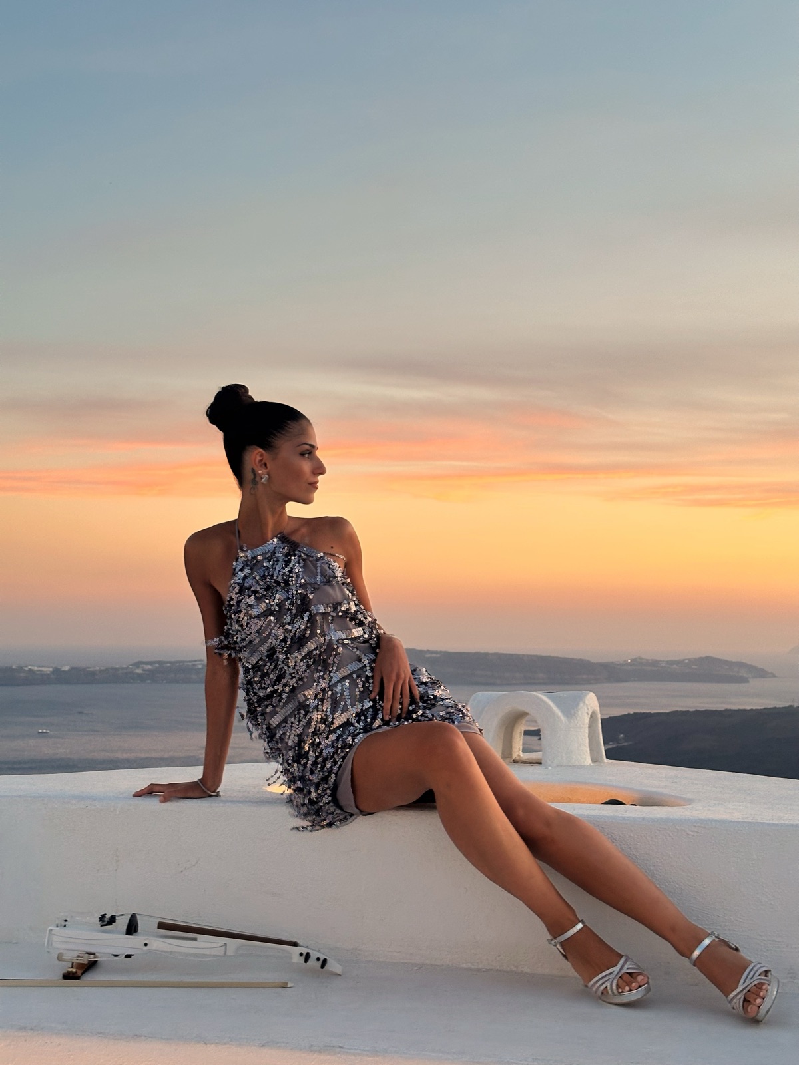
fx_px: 1477
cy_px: 532
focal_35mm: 48
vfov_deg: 39.7
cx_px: 400
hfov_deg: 30.3
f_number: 1.78
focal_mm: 6.86
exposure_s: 1/111
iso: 80
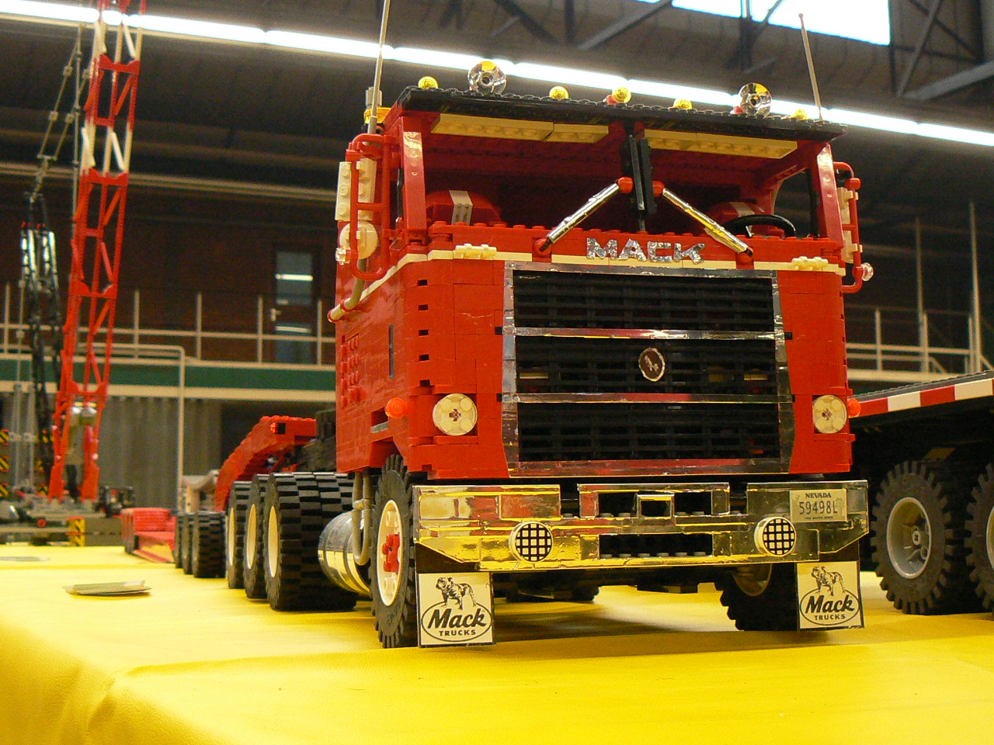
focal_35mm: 49
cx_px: 497
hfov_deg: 38.9
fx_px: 1407
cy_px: 372
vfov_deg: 29.7
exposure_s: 1/15
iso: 200
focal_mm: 6
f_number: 2.8
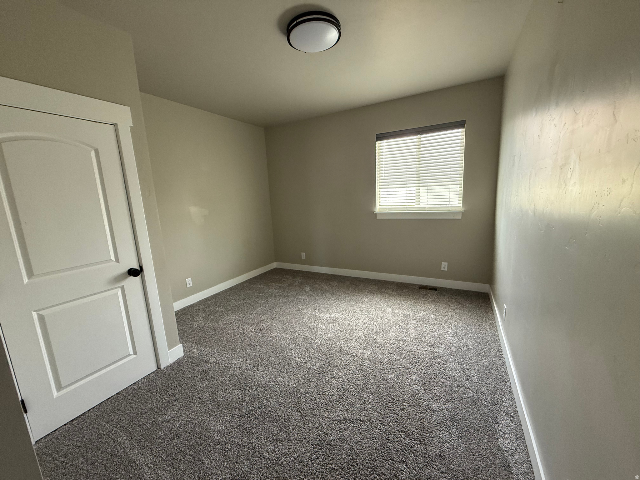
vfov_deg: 85.7
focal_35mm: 14
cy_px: 240
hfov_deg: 102.1
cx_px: 320
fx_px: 259
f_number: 2.2
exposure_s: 1/99
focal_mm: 2.22
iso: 250
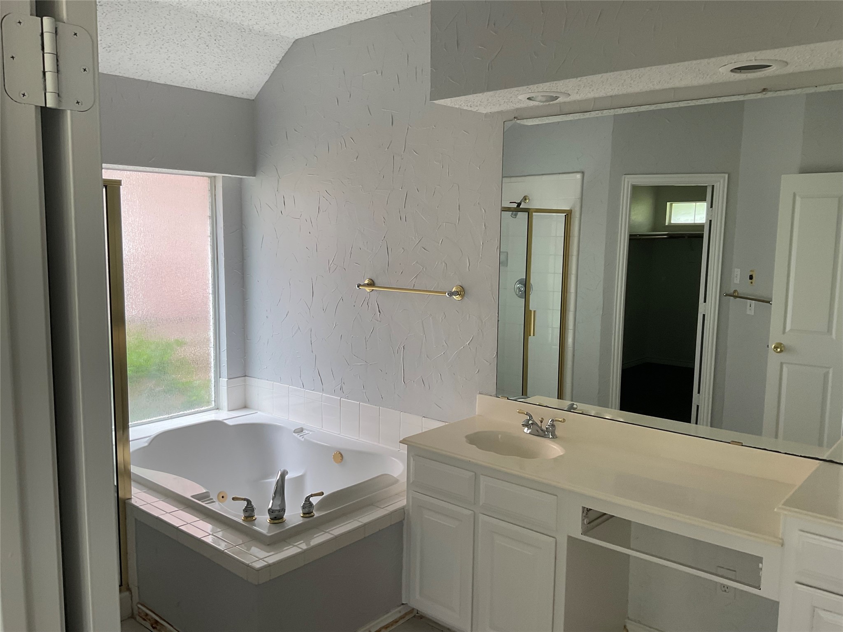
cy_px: 316
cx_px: 422
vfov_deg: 48.2
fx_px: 706
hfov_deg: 61.7
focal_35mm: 29
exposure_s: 1/120
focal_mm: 3
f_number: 1.8
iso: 40
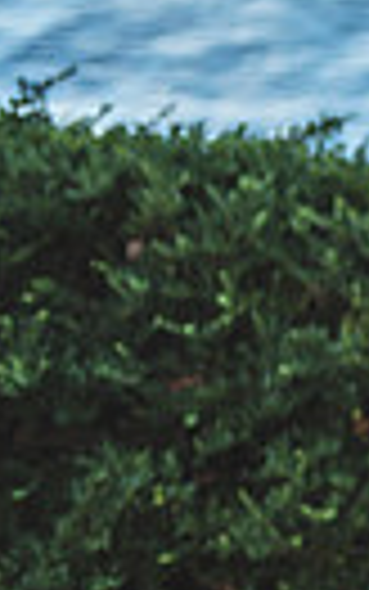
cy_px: 156
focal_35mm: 207
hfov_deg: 5.8
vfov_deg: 10.1
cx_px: 1218
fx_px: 3327
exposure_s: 1/640
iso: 100
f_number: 2.8
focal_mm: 42
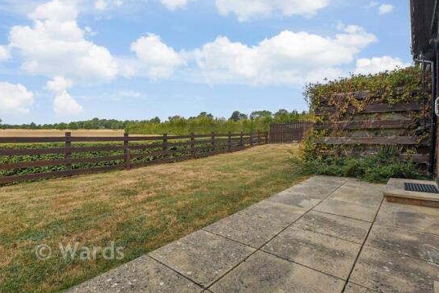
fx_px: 219
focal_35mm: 18
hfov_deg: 89.9
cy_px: 131
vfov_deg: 67.2
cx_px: 206
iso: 160
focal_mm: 10
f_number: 8
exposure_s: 1/500
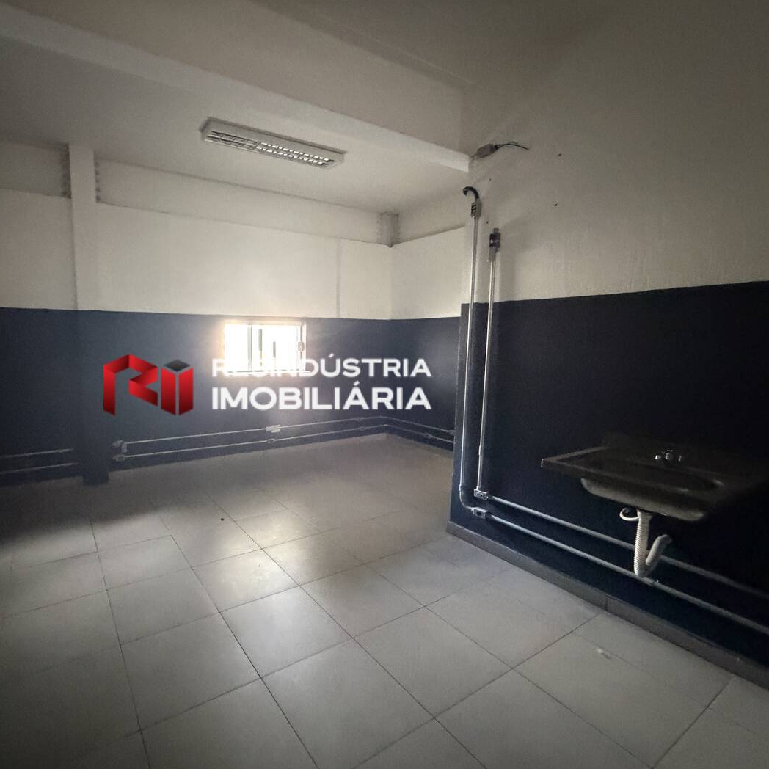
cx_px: 288
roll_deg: -1.1
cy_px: 386
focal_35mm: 17
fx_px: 427
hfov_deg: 82.4
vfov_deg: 84.0
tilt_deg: -6.9
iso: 1600
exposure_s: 1/36
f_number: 2.2
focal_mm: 2.22
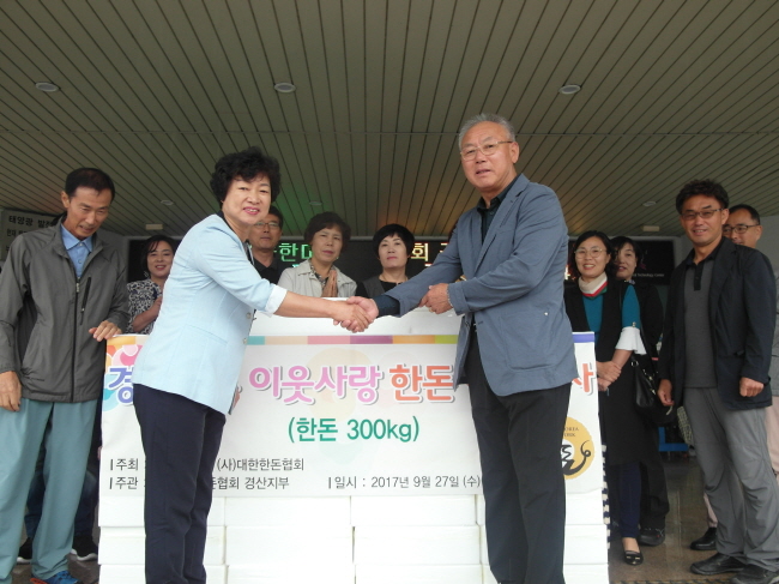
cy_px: 292
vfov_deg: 46.8
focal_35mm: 30
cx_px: 390
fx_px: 675
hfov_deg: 60.0
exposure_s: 1/125
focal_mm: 6.5
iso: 80
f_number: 2.4
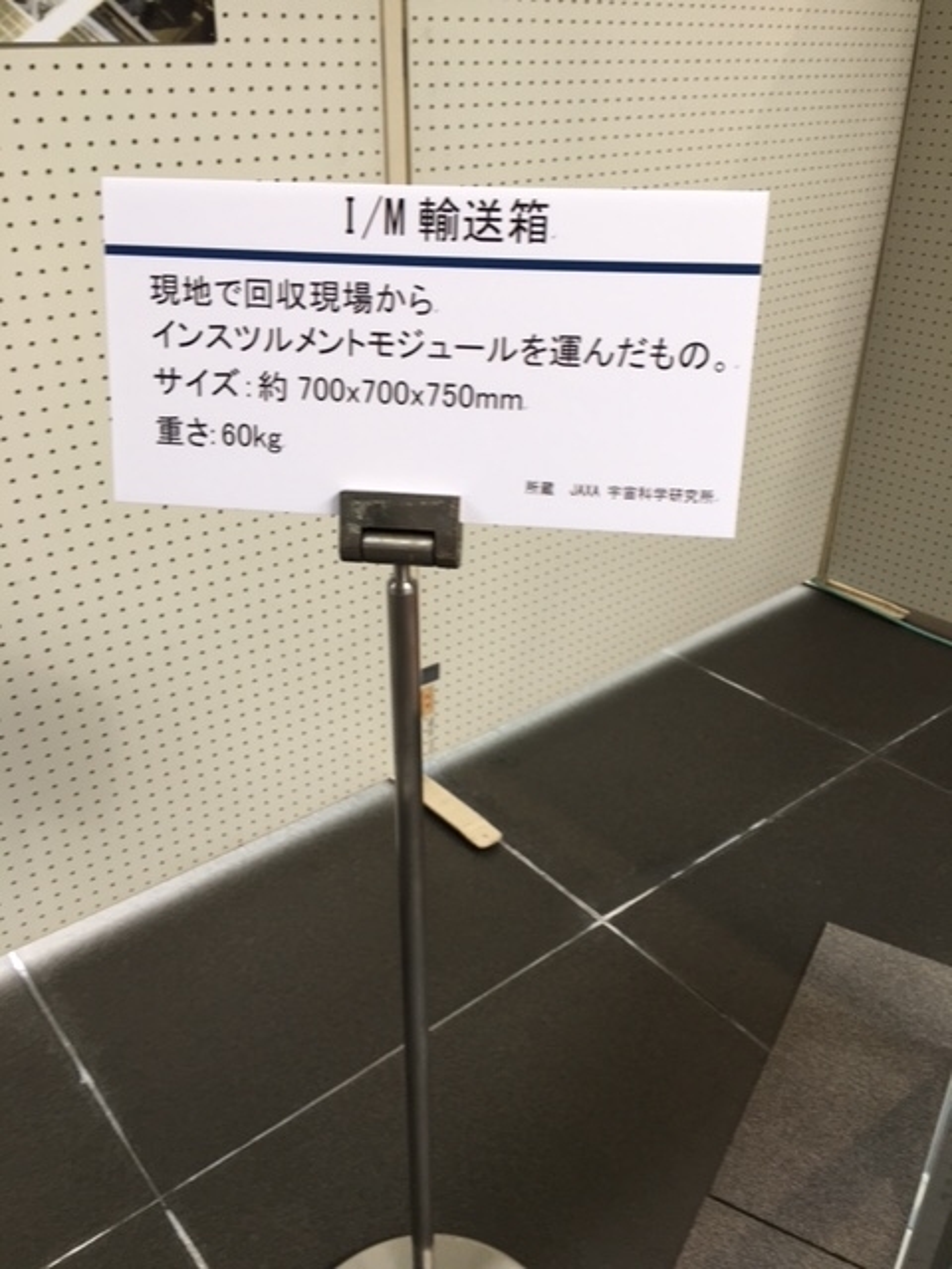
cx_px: 476
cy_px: 634
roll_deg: -1.6
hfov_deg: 48.2
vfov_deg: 61.7
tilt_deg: -27.5
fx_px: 1063
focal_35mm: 29
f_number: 2.2
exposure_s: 1/60
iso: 32
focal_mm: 4.15
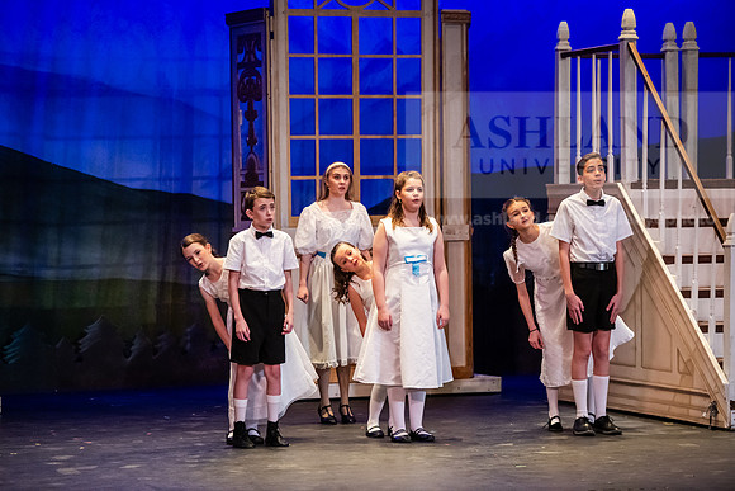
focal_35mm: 135
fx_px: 2757
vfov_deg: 10.2
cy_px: 246
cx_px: 368
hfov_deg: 15.2
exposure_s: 1/320
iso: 4000
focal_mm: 135
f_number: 3.2
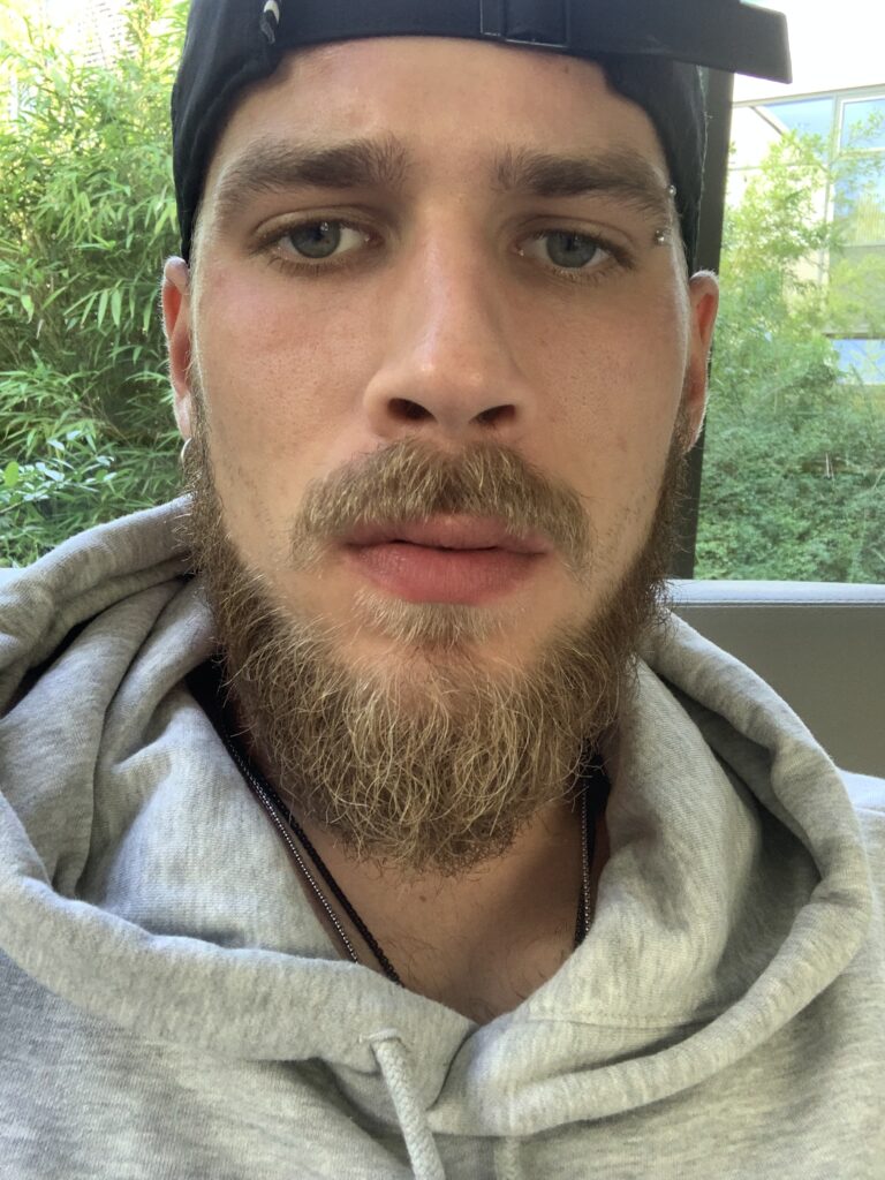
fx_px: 1091
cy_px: 590
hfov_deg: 44.2
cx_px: 442
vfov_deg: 56.8
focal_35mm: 32
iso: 125
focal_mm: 2.87
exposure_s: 1/60
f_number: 2.2
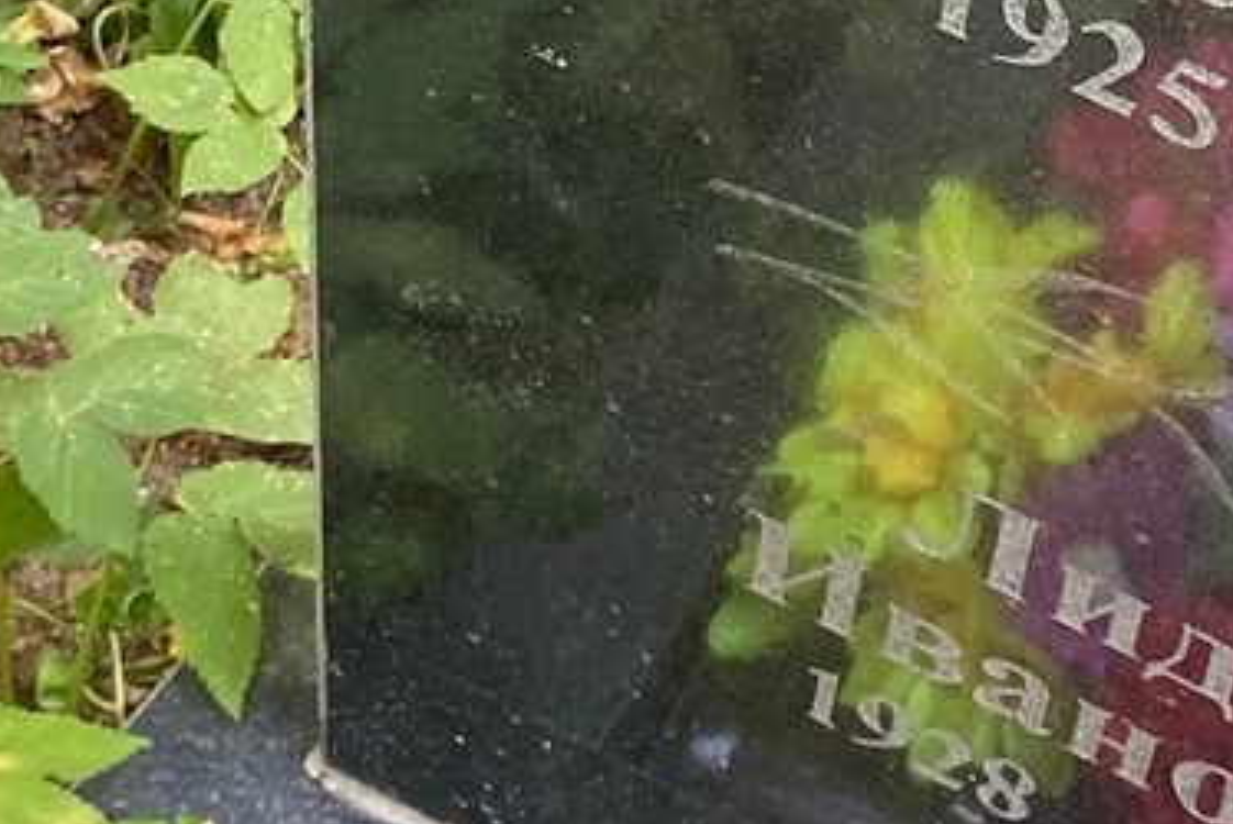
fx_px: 3565
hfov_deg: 18.9
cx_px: 1342
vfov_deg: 13.0
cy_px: -23
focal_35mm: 104
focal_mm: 4.25
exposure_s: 1/121
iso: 100
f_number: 1.8
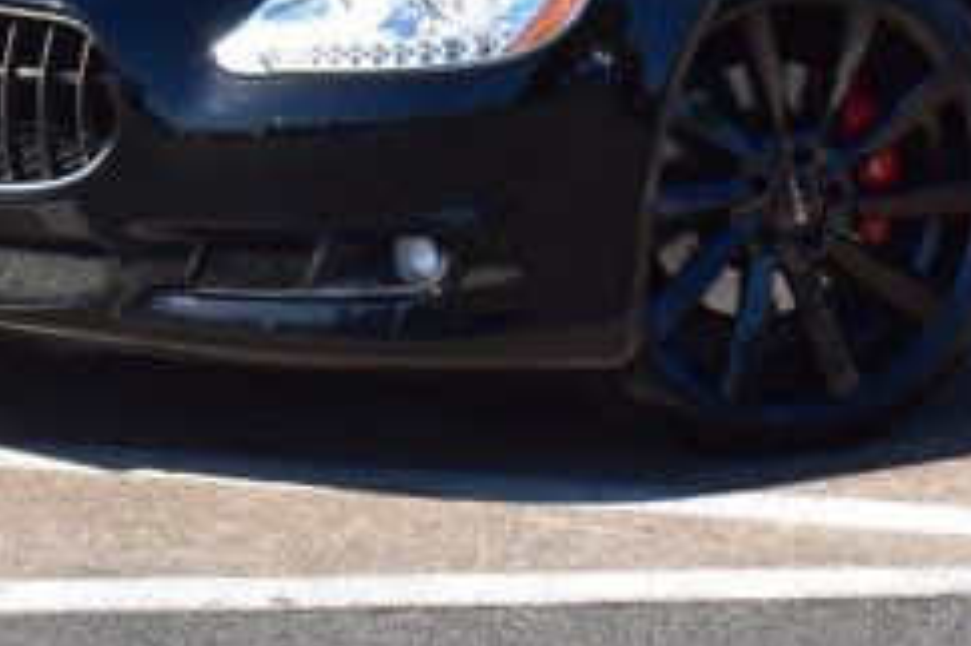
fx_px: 5313
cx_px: 762
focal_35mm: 197
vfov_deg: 6.7
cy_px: -698
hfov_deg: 10.4
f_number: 11
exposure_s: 1/400
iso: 400
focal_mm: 31
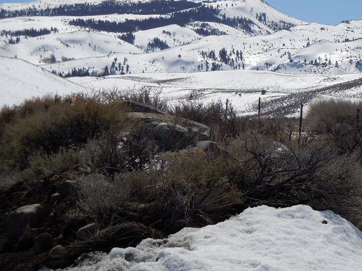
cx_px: 243
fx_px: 1327
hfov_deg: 15.5
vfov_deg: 11.6
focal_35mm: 127
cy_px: 92
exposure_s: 1/500
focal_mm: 16
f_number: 8.8
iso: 100
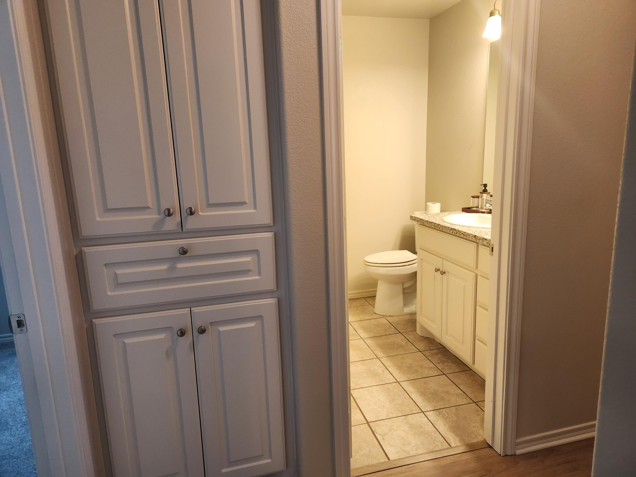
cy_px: 238
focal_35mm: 23
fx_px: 423
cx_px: 318
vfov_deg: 58.9
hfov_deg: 73.9
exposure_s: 1/120
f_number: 1.8
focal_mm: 5.4
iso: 160
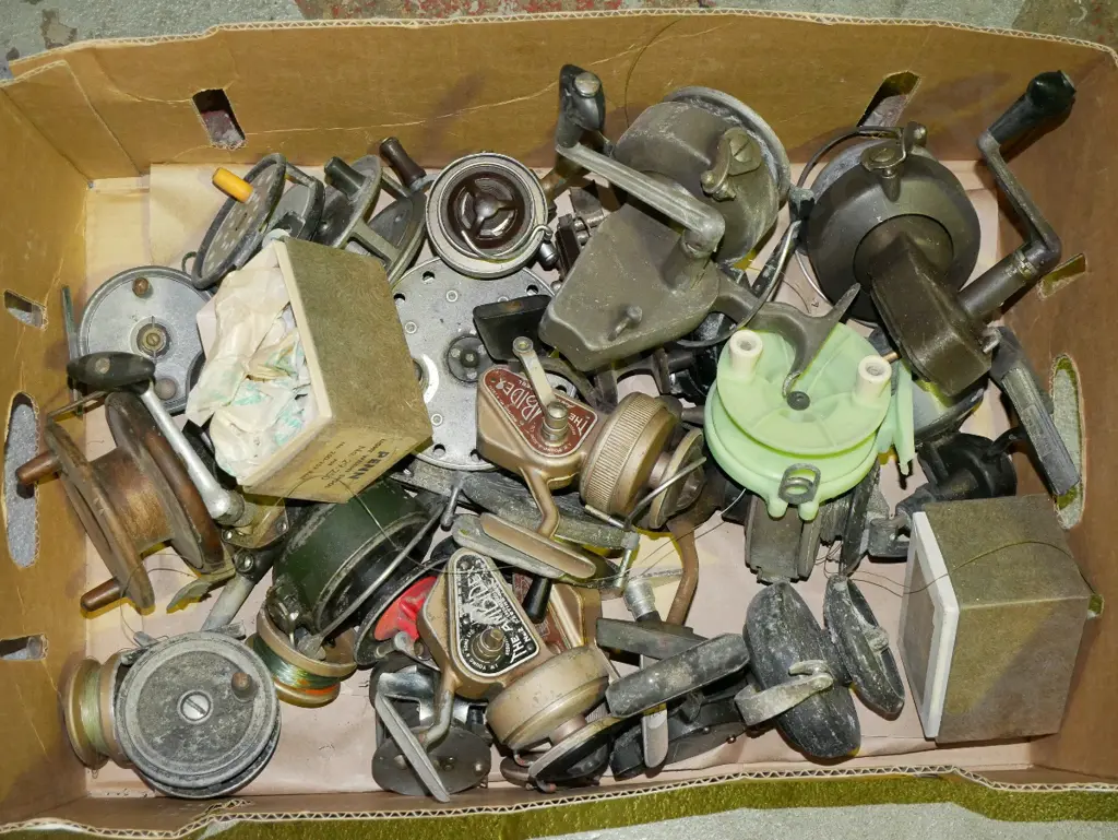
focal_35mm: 54
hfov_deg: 35.5
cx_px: 559
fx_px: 1745
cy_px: 420
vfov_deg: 27.1
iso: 3200
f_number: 5.6
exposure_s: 1/125
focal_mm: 27
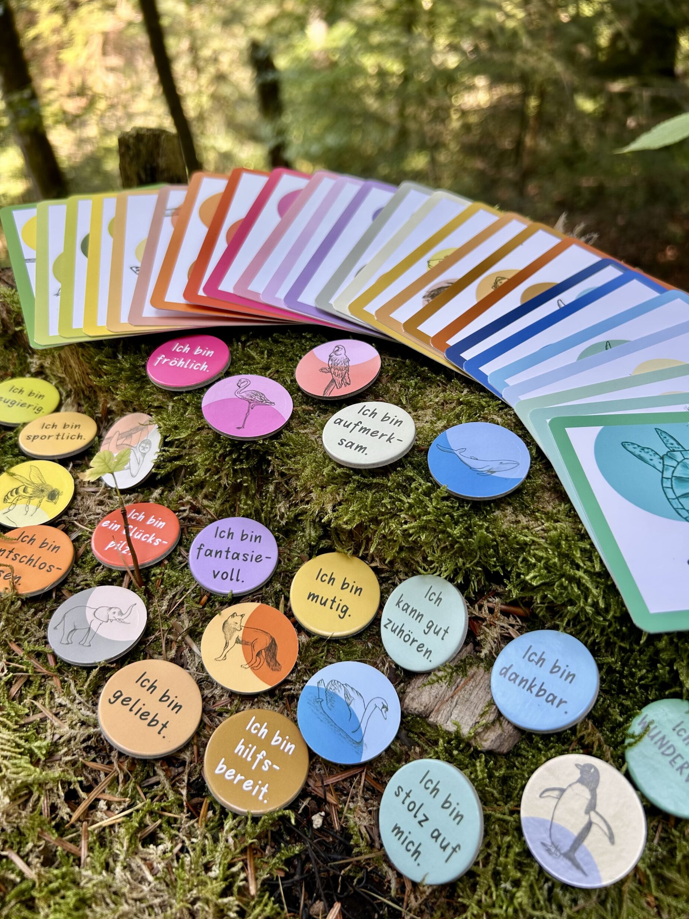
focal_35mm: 27
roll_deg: -3.9
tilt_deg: -44.6
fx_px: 716
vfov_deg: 65.3
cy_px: 448
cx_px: 343
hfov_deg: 51.4
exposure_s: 1/121
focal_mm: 5.7
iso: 32
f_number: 1.5
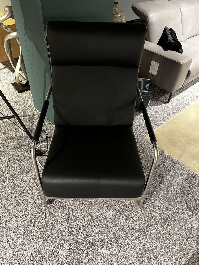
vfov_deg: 67.3
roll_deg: -2.1
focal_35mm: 26
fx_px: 199
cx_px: 100
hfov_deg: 53.1
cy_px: 132
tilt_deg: -41.5
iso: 500
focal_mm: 5.1
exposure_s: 1/33
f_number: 1.6
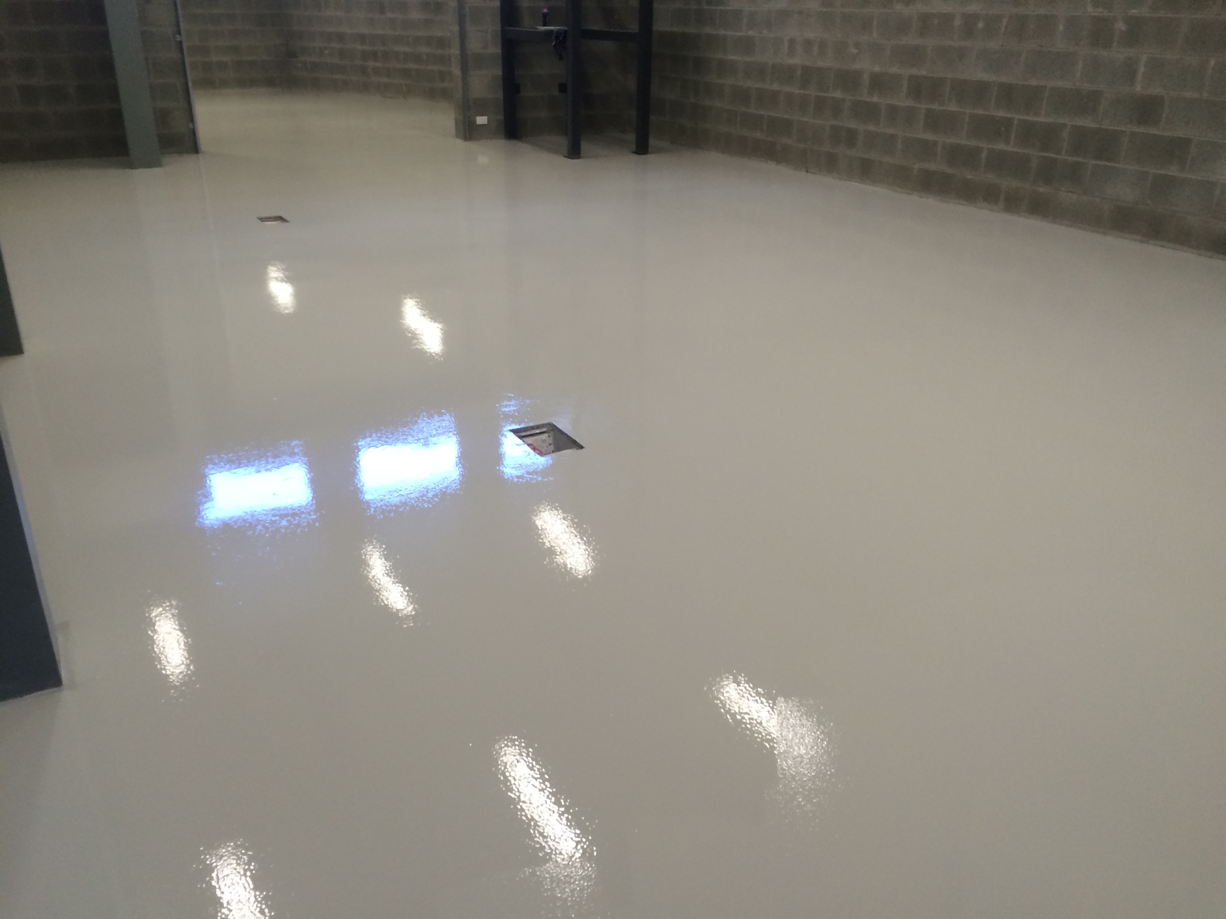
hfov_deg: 61.7
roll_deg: +0.5
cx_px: 613
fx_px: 1027
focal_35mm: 29
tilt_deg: -22.2
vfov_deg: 48.2
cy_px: 460
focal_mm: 4.15
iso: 40
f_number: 2.2
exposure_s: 1/40
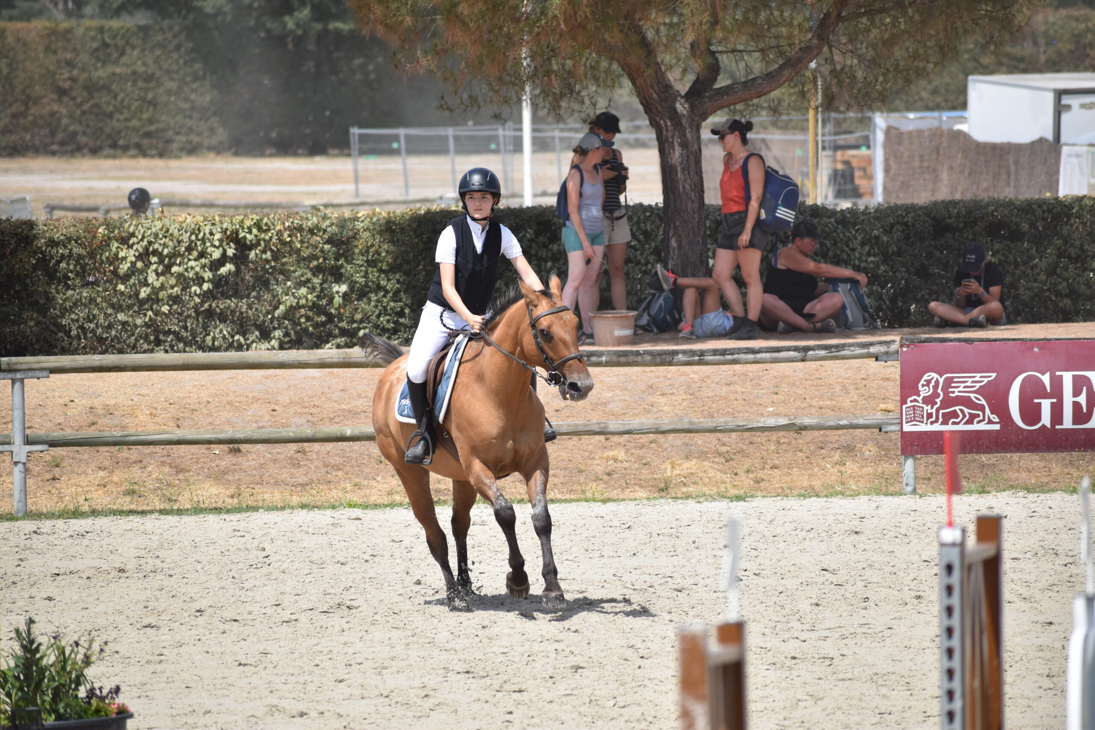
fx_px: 8669
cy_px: 365
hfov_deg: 7.2
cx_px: 548
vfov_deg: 4.8
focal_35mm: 285
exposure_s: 1/1600
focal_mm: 190
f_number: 7.1
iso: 400
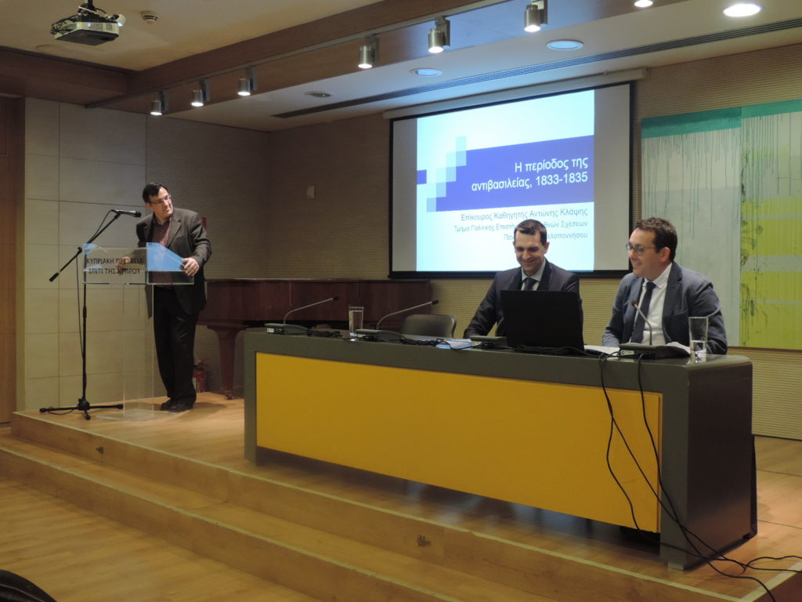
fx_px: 927
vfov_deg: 36.0
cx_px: 401
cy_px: 301
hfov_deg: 46.8
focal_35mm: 40
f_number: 3.3
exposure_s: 1/30
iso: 400
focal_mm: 7.1
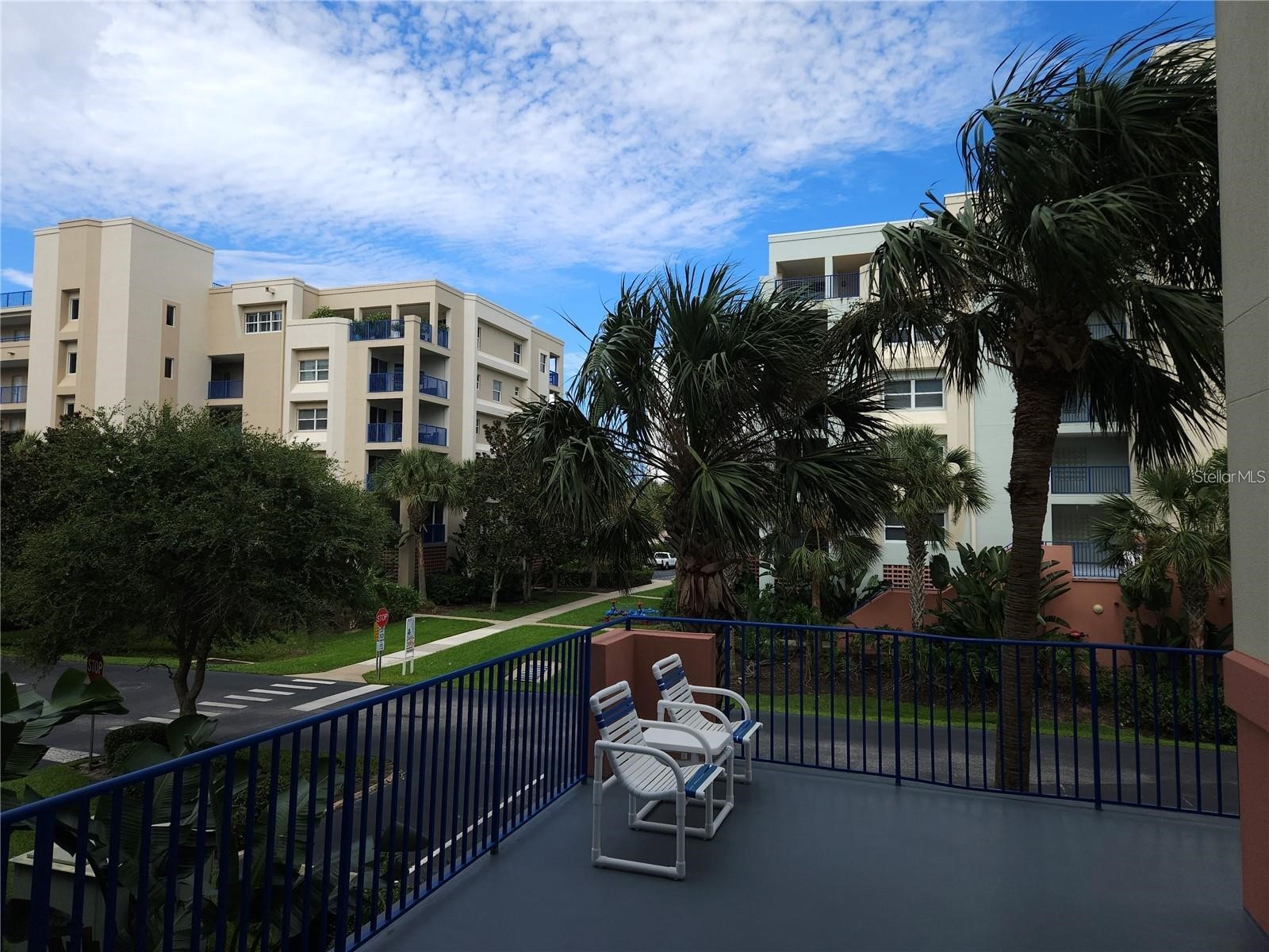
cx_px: 634
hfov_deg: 73.9
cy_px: 476
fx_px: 843
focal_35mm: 23
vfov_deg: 58.9
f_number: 1.8
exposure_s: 1/1856
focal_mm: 5.4
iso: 50
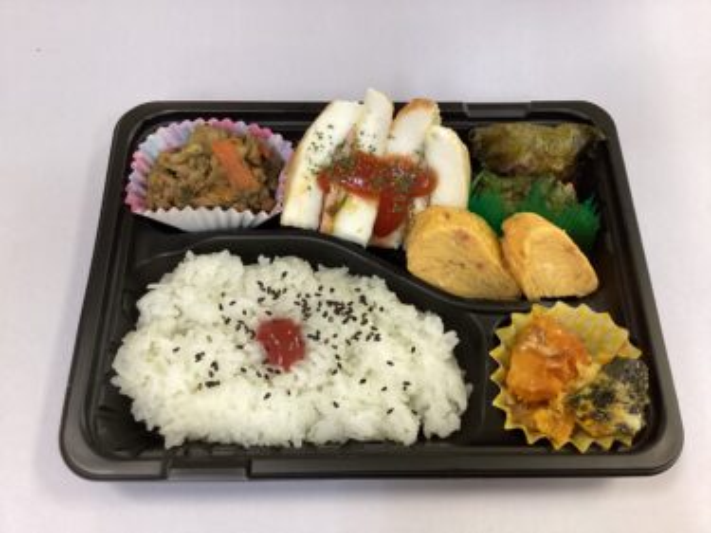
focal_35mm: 31
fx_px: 637
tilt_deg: -65.9
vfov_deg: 45.4
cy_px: 266
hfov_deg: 58.4
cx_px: 356
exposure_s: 1/60
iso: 160
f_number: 2.4
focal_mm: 3.3
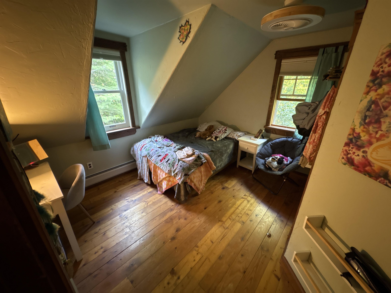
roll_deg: +0.3
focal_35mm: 14
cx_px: 196
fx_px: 158
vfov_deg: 85.7
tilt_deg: -21.9
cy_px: 146
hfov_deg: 102.1
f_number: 2.2
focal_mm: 2.22
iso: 800
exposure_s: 1/30
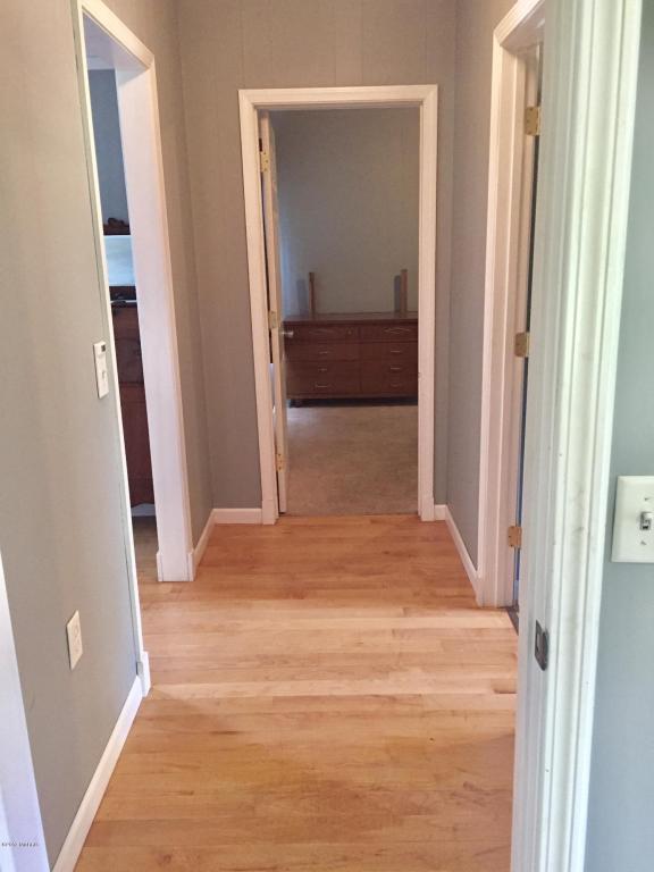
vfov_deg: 61.7
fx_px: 731
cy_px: 436
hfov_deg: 48.2
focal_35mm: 29
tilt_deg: -14.0
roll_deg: +1.1
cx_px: 327
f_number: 2.2
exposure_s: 1/30
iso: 250
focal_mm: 4.15
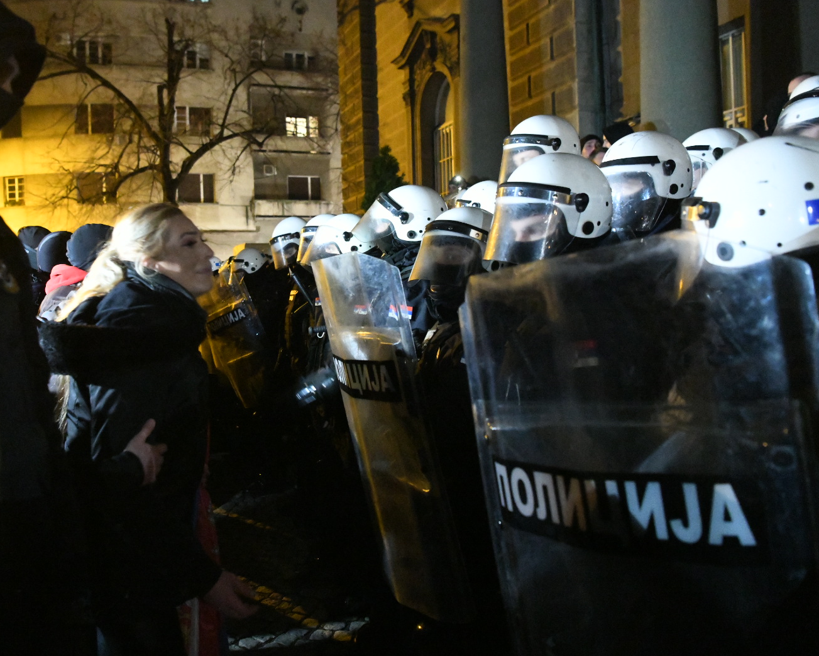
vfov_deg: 51.5
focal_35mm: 28
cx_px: 373
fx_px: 679
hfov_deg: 62.1
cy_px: 324
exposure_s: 1/60
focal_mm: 24
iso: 25600
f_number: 3.5
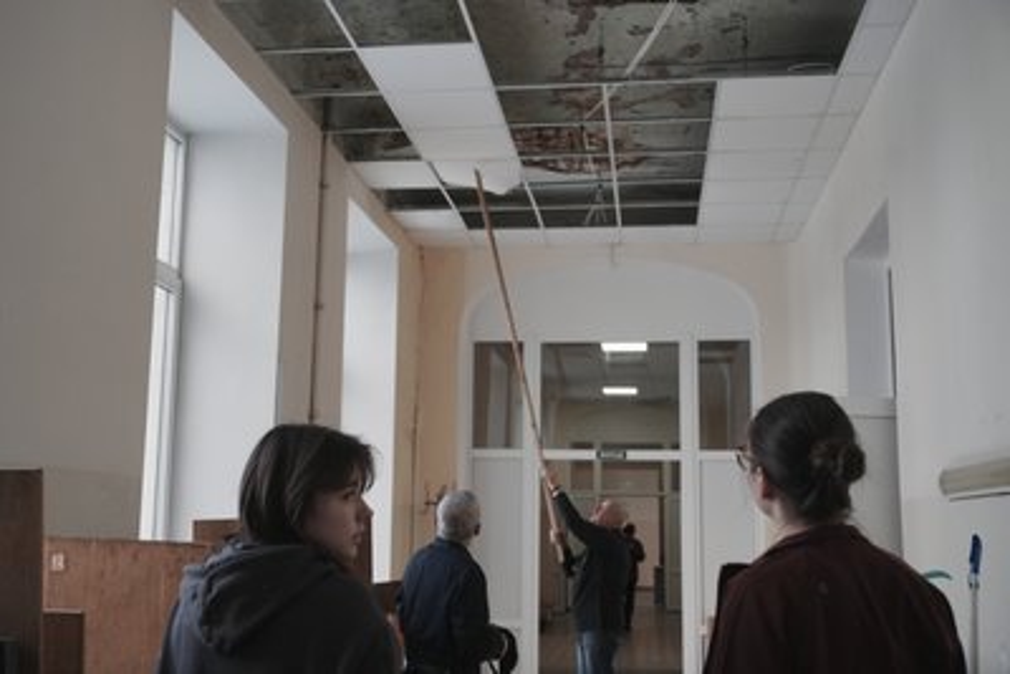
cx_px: 505
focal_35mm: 39
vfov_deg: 34.2
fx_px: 1095
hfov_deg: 49.5
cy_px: 337
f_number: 3.5
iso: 800
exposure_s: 1/833
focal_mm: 39
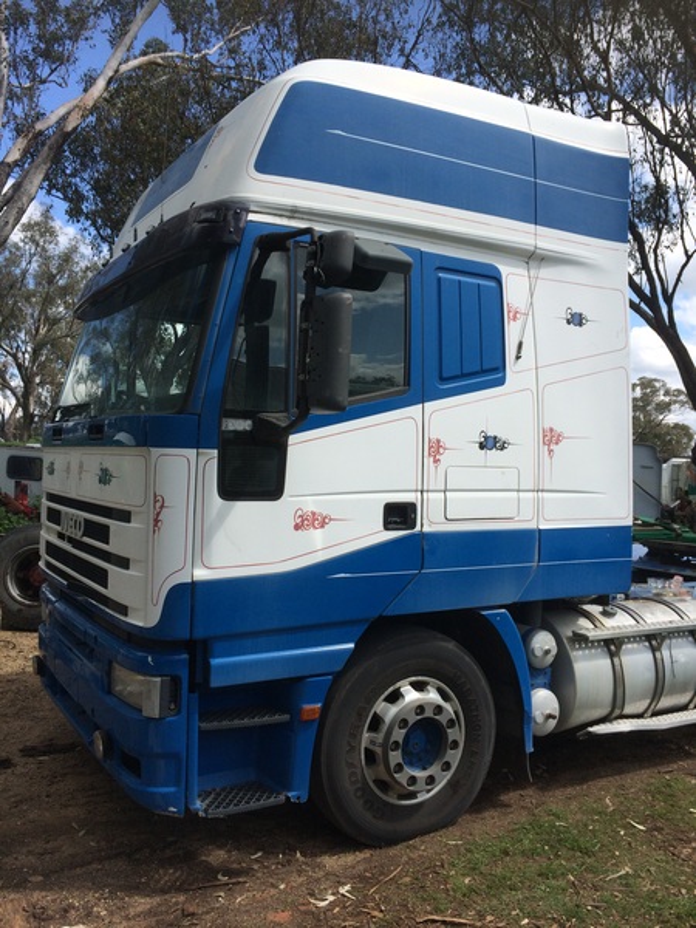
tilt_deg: +0.0
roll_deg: +1.9
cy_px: 464
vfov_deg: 61.7
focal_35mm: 29
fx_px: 777
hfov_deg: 48.2
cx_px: 348
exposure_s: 1/2160
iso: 32
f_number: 2.2
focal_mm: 4.15
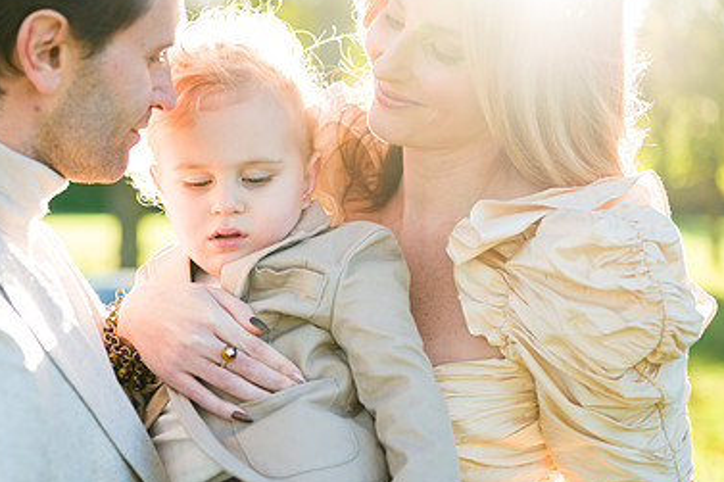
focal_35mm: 77
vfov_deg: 17.7
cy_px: 219
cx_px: 181
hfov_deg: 26.0
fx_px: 1548
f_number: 2
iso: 320
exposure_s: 1/1000
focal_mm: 50
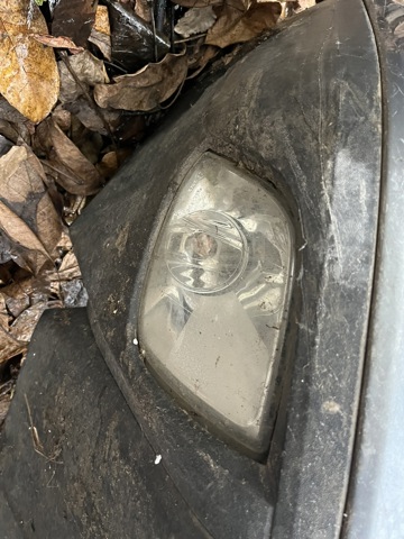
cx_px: 202
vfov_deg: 67.3
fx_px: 405
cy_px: 270
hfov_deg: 53.1
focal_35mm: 26
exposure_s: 1/39
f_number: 1.6
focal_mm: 5.1
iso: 640
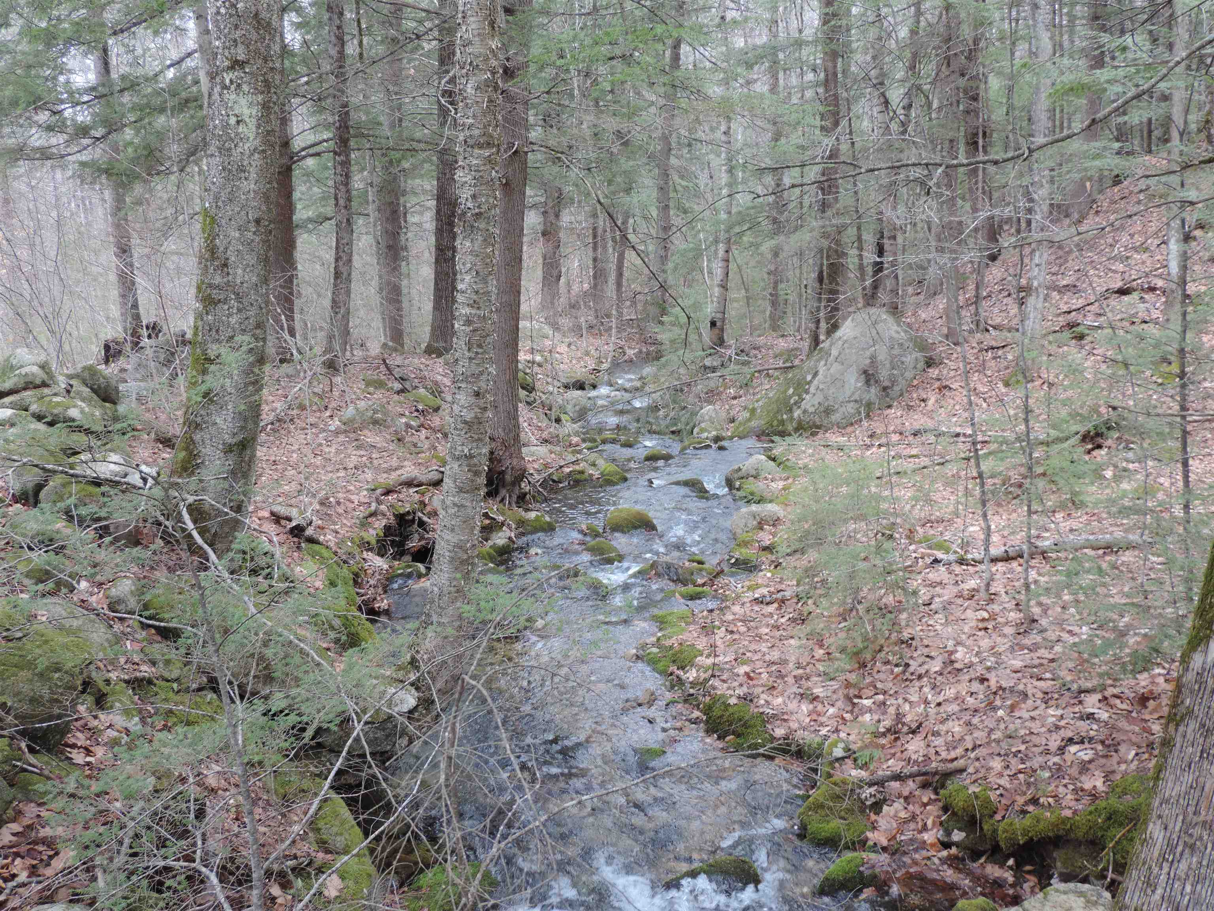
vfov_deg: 36.0
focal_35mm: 40
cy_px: 456
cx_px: 607
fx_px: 1403
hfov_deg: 46.8
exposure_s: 1/50
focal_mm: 7.1
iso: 80
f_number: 3.3
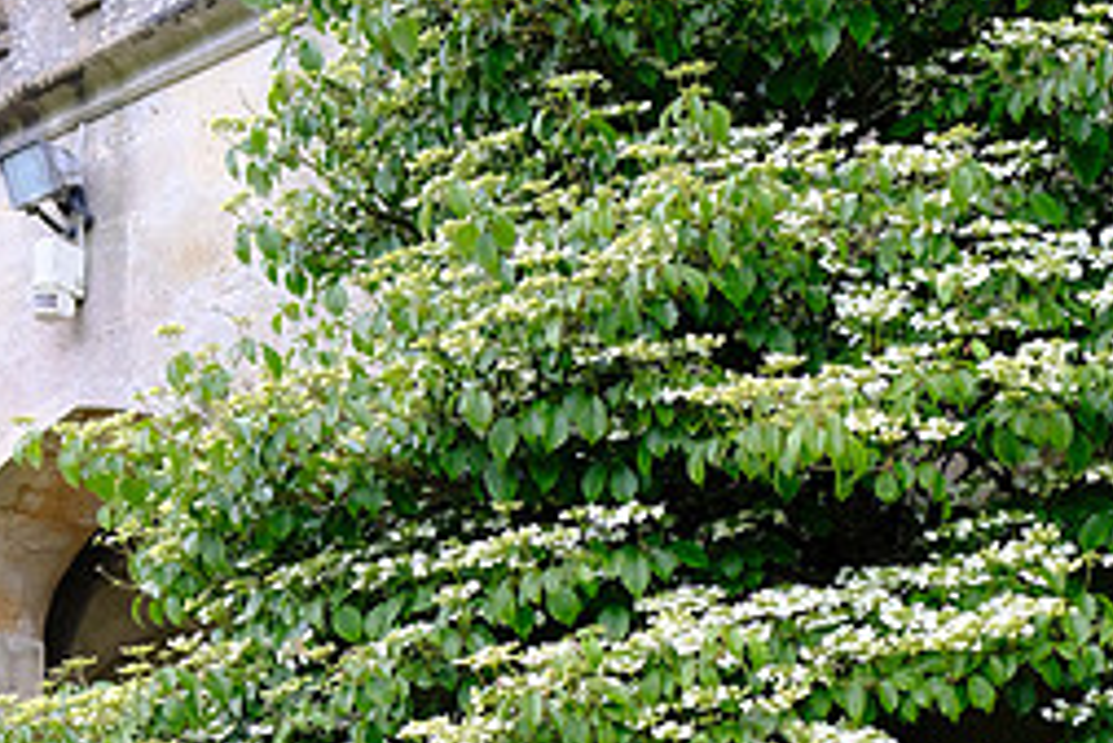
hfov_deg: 36.1
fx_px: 1701
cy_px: 853
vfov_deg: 22.9
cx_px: 684
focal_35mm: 55
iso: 400
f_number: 3.2
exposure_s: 1/180
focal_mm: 16
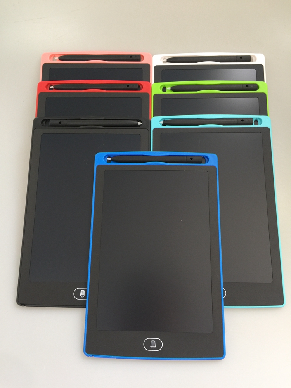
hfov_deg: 48.2
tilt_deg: -67.2
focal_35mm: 29
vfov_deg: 61.7
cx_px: 146
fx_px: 325
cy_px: 194
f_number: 2.2
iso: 32
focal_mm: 4.15
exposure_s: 1/33
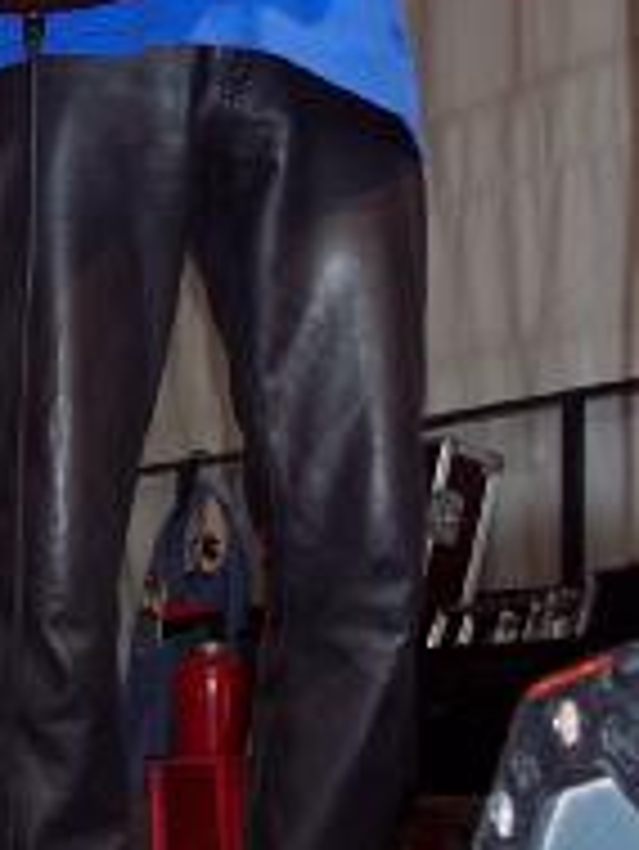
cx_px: 196
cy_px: 45
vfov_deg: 18.7
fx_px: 2532
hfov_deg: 14.3
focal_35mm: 103
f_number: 2.8
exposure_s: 1/60
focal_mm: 8
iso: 100
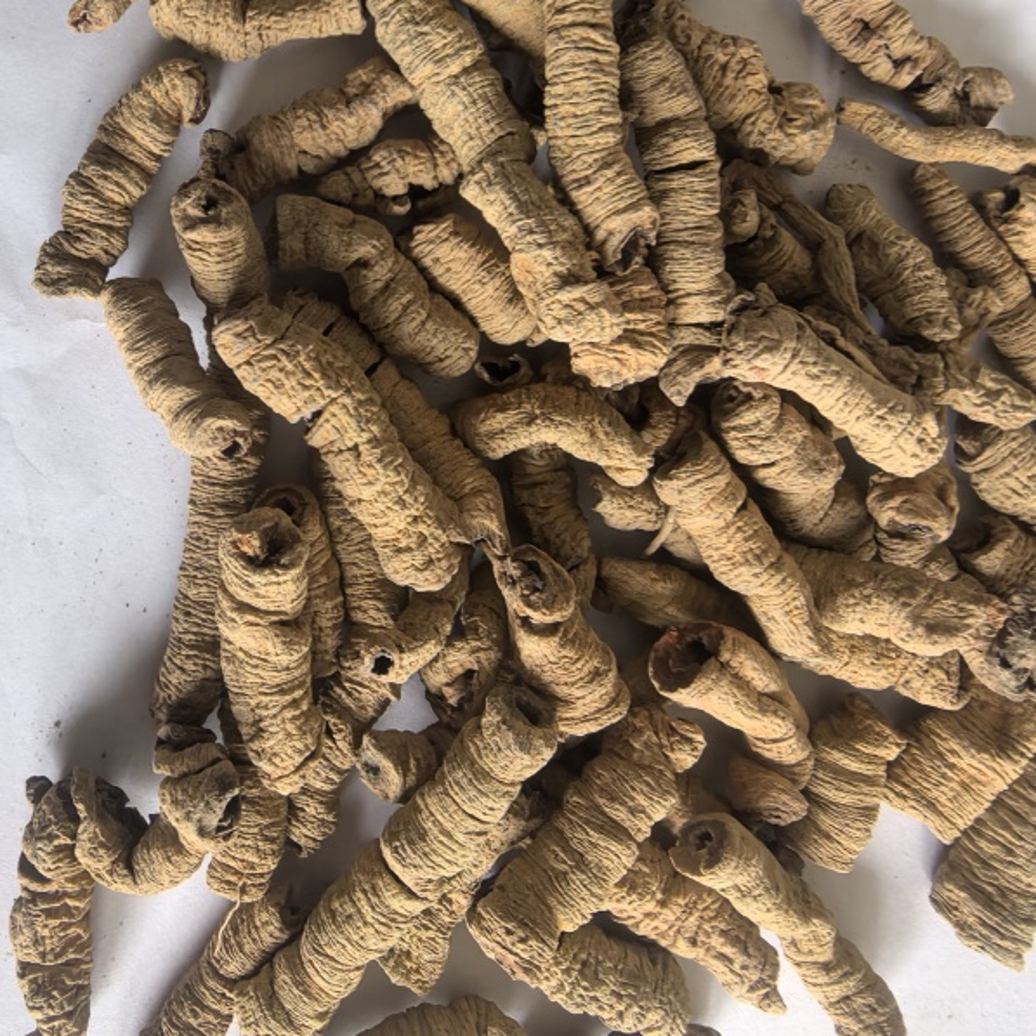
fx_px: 1084
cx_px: 522
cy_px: 519
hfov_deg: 51.1
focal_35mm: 32
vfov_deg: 51.1
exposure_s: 1/33.3
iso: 400
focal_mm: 1.95
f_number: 2.2
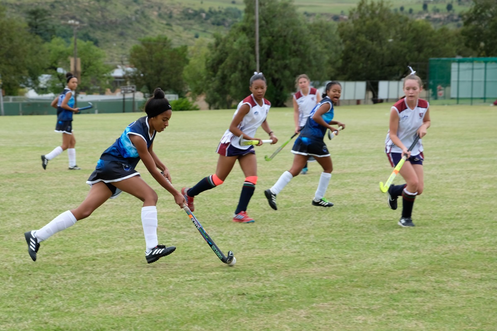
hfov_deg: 24.5
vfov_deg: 16.5
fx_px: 1146
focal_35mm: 83
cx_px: 248
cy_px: 166
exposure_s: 1/420
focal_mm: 55
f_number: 4
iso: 200
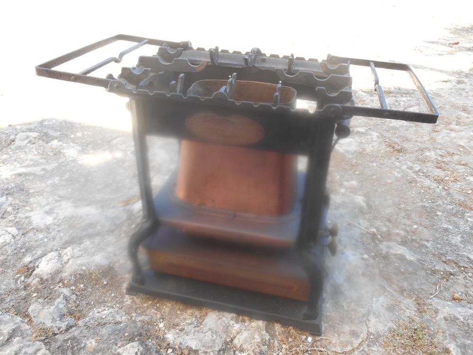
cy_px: 178
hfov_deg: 58.4
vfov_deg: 45.4
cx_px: 236
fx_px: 424
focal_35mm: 31
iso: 80
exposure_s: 1/40
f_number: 3.6
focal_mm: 5.5
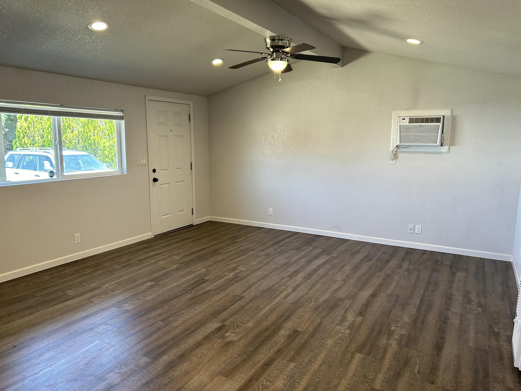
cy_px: 196
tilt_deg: -8.6
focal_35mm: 26
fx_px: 391
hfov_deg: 67.3
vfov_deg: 53.1
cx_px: 260
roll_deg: -0.7
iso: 125
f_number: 1.5
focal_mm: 5.7
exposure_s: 1/120
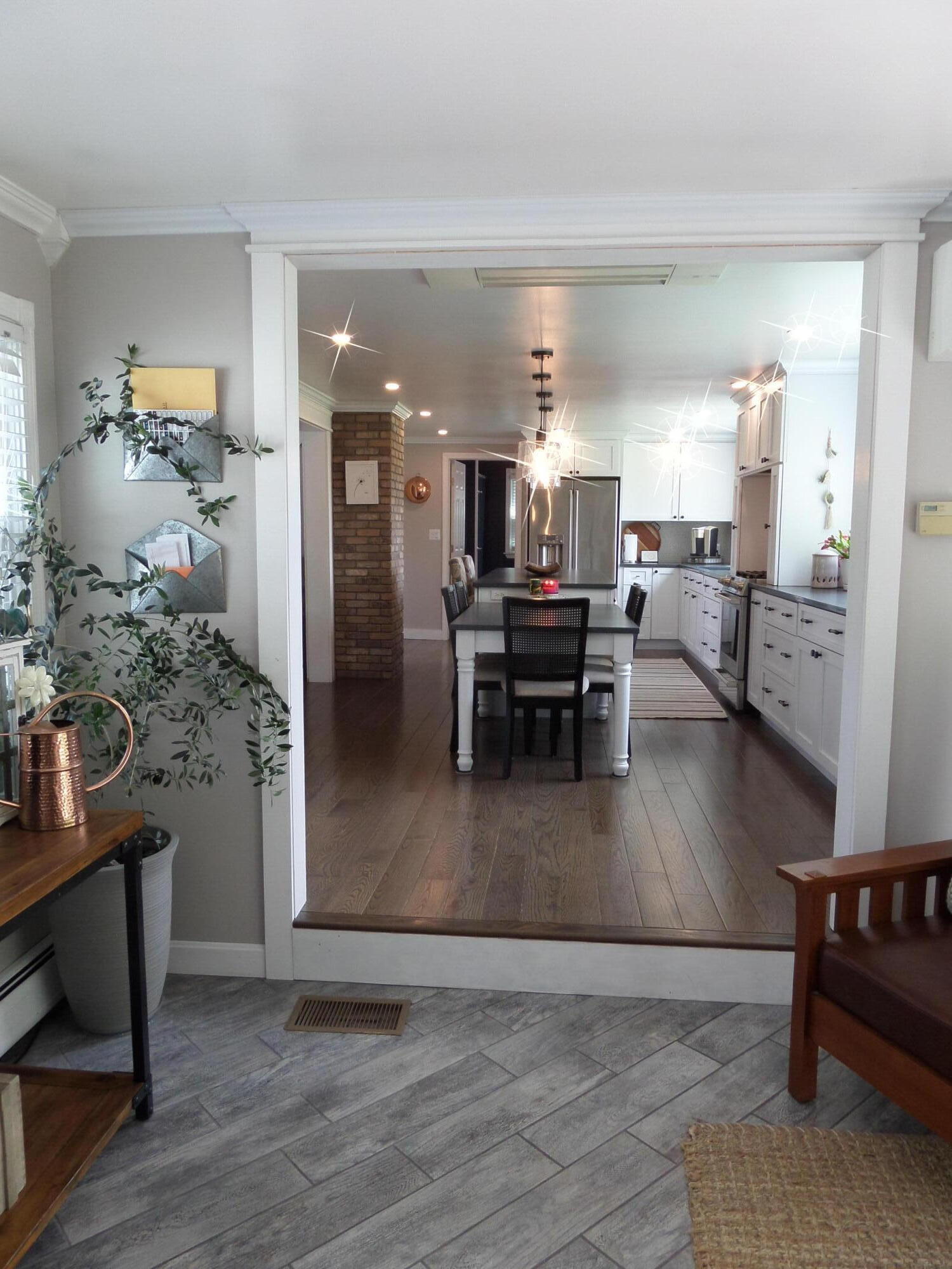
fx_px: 880
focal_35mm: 24
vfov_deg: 71.6
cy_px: 634
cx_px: 476
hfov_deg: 56.8
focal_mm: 4
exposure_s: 1/30
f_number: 3.2
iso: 100
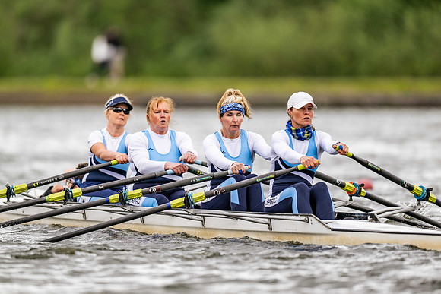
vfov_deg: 2.3
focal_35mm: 600
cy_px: 147
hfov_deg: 3.4
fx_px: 7351
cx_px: 220
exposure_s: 1/2500
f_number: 4
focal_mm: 600
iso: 640
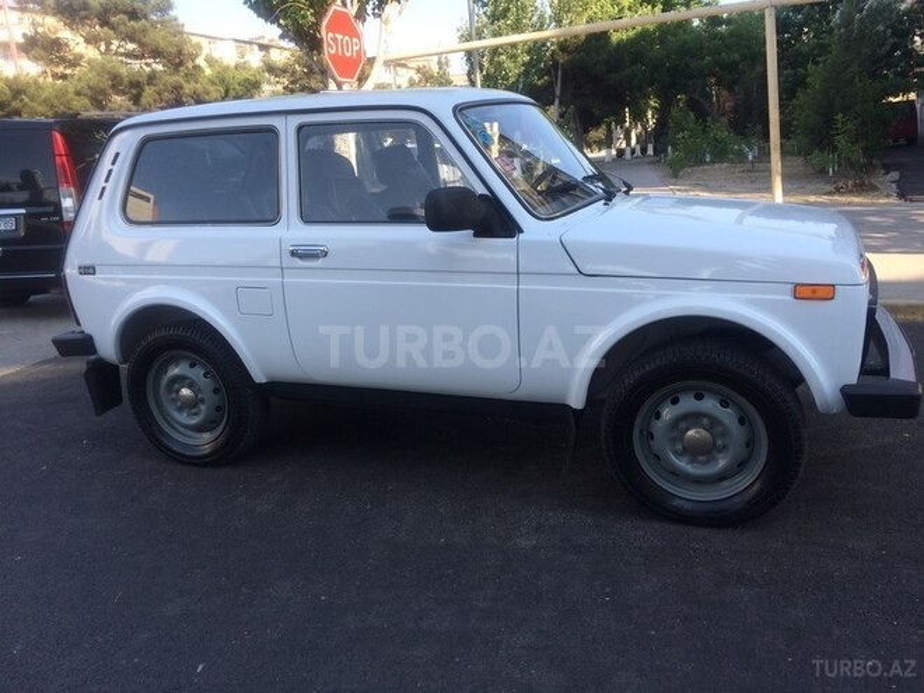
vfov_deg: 48.2
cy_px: 346
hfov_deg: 61.7
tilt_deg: -13.5
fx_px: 774
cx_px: 462
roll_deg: +3.1
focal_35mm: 29
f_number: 2.2
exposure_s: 1/622
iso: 32
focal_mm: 4.15
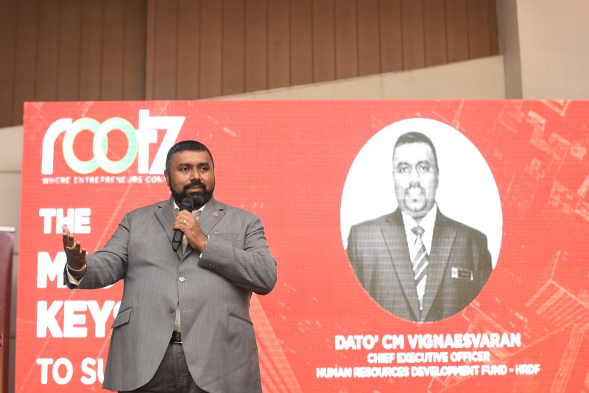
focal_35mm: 70
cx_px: 294
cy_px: 196
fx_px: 1146
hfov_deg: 28.8
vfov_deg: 19.5
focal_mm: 70
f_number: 4.5
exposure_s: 1/160
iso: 1250
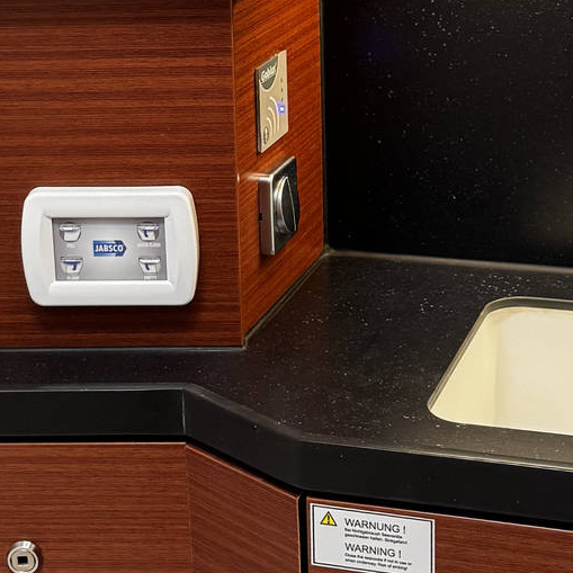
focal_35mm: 80
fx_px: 1498
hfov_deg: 21.7
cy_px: 186
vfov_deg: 21.6
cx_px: 275
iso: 250
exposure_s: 1/60
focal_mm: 6.8
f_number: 1.8
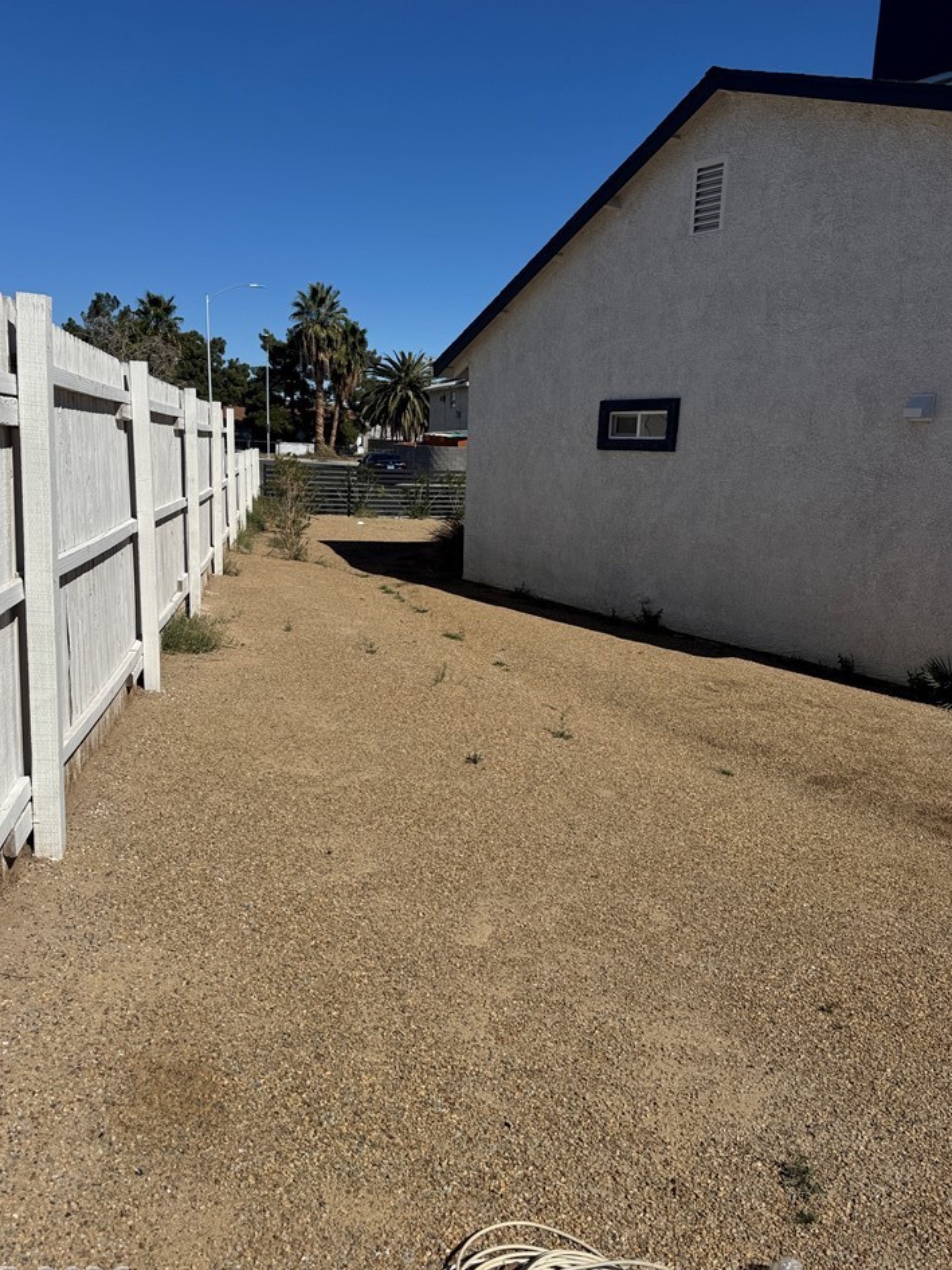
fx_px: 953
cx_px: 454
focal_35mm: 26
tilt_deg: -11.0
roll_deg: -1.9
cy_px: 624
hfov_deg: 53.1
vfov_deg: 67.3
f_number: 1.78
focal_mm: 6.76
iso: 80
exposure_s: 1/10417
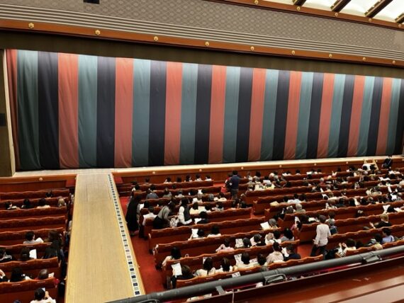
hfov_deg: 67.3
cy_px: 152
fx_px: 304
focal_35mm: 26
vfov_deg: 53.1
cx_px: 202
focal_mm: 5.1
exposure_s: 1/51
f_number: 1.6
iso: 250
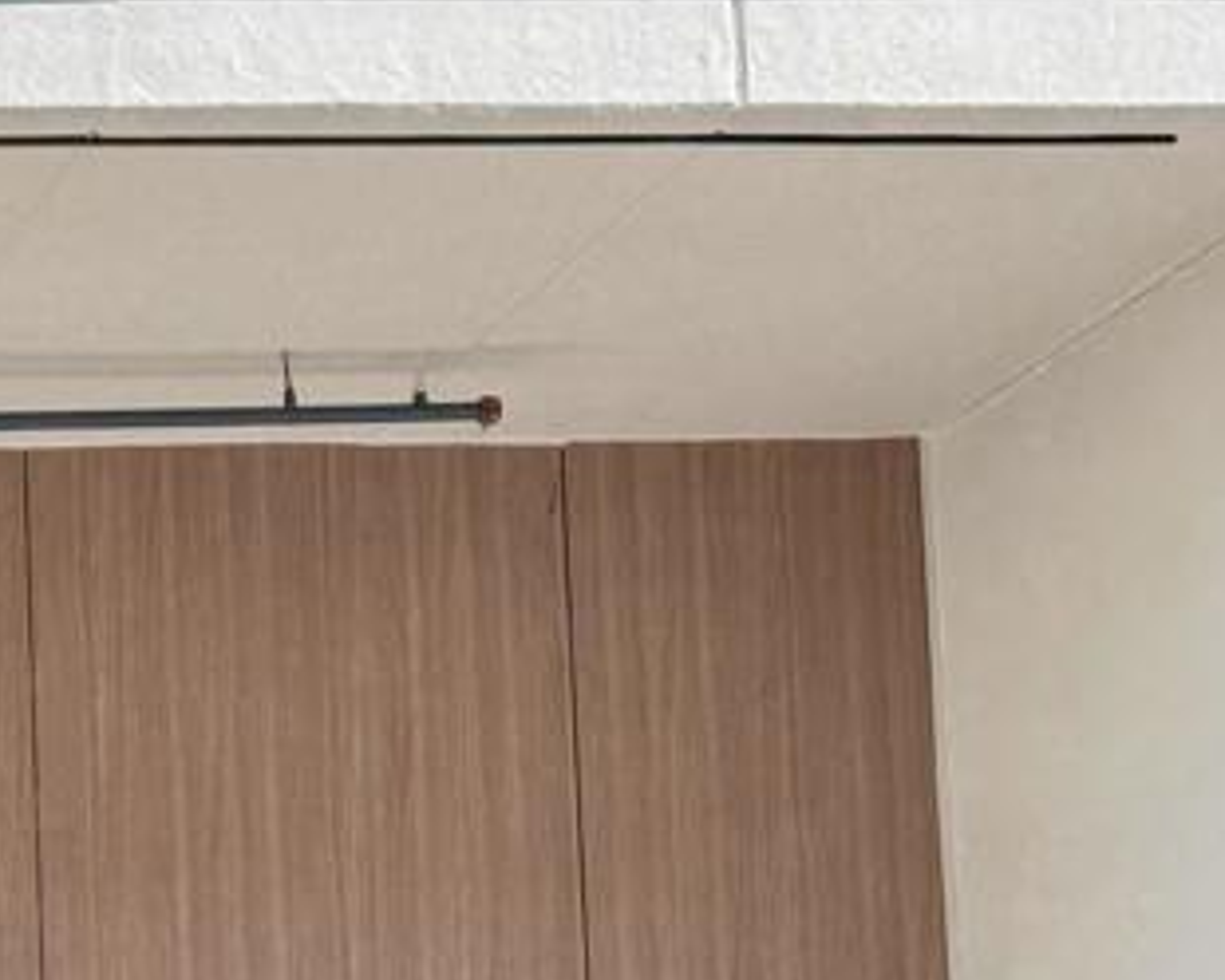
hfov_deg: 11.8
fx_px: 5620
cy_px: 925
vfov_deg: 9.9
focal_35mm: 155
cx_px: -719
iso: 64
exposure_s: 1/1770
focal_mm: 6.76
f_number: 1.78
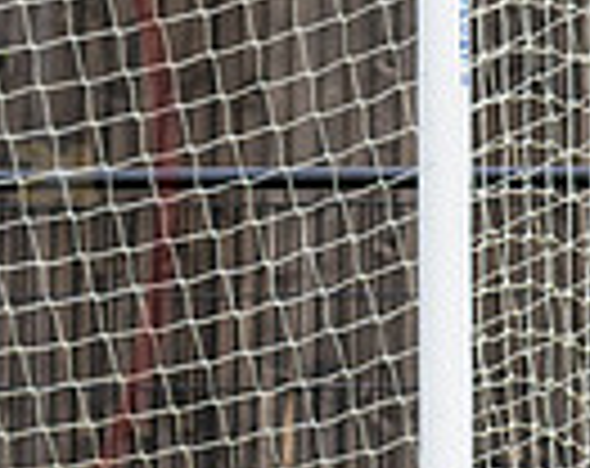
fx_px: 25854
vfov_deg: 1.0
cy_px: 746
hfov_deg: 1.3
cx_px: -1394
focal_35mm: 1485
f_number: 3
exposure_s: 1/3200
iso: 200
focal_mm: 135
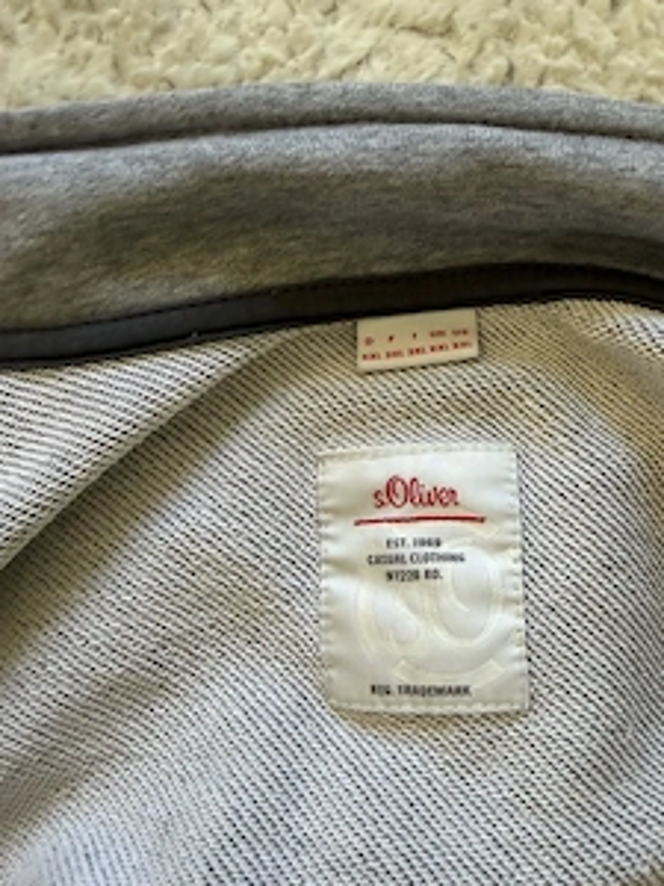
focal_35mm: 32
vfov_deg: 56.8
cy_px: 449
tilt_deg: -81.3
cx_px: 440
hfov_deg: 43.6
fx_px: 818
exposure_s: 1/68
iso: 320
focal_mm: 2.22
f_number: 2.2
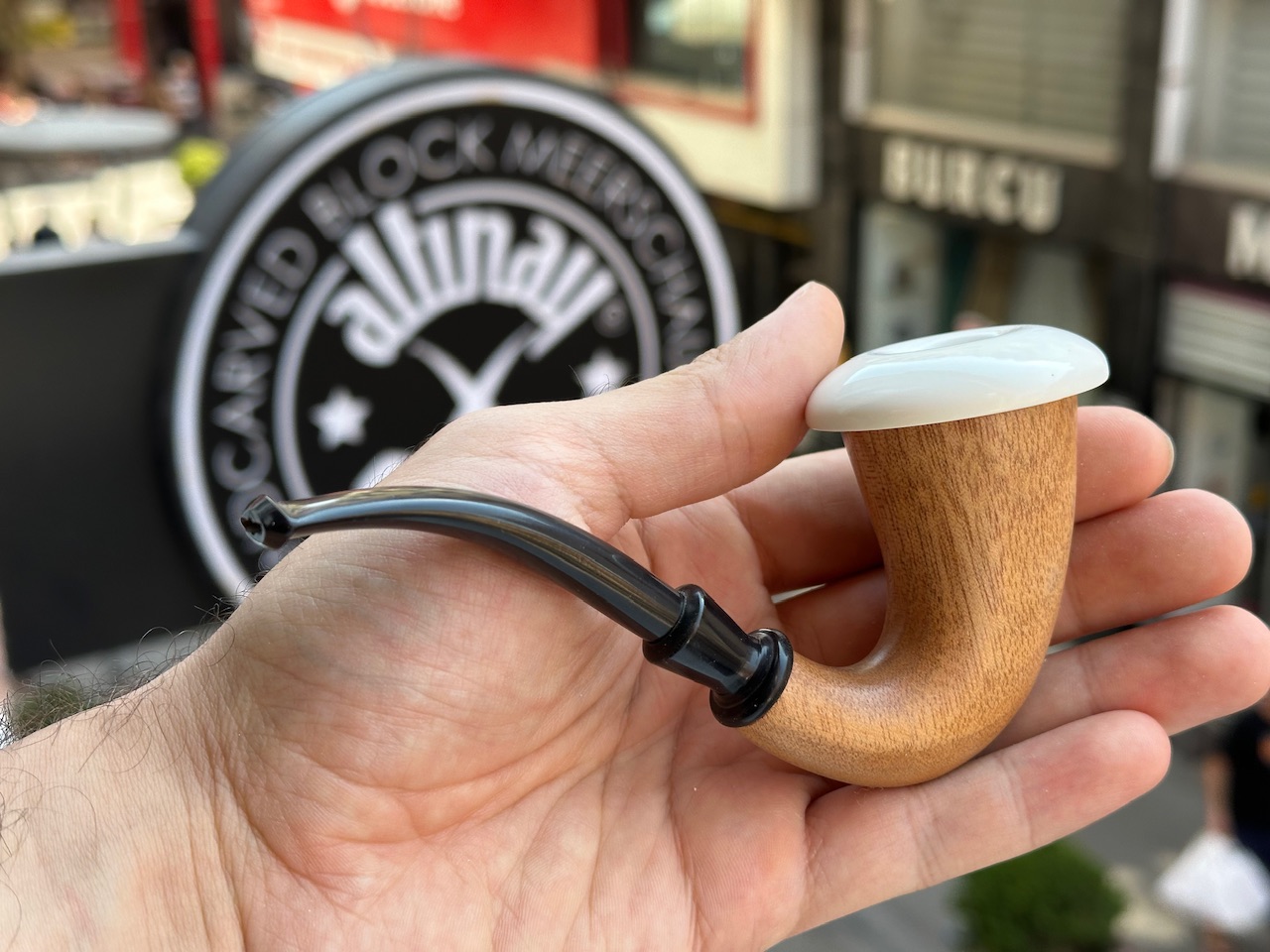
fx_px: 1761
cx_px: 635
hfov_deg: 39.7
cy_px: 476
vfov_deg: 30.3
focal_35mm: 48
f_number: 1.78
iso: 64
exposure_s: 1/430
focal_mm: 6.86
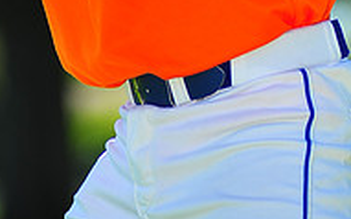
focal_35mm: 557
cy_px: -272
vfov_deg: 2.3
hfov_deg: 3.8
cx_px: 77
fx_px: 5324
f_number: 4
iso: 200
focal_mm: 180
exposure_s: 1/800
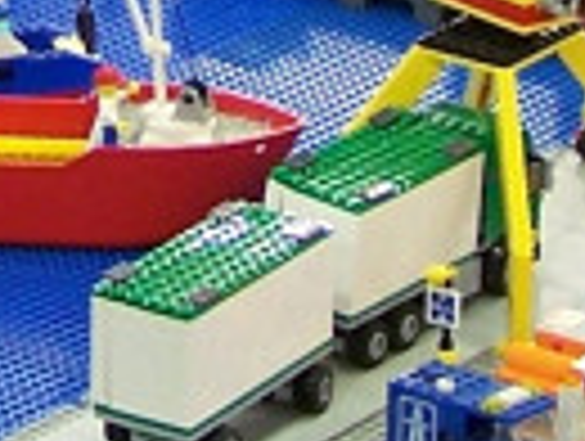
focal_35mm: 299
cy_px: -410
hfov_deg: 6.6
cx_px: 76
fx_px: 5062
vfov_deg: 4.9
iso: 80
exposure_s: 1/2
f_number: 2.8
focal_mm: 6.3
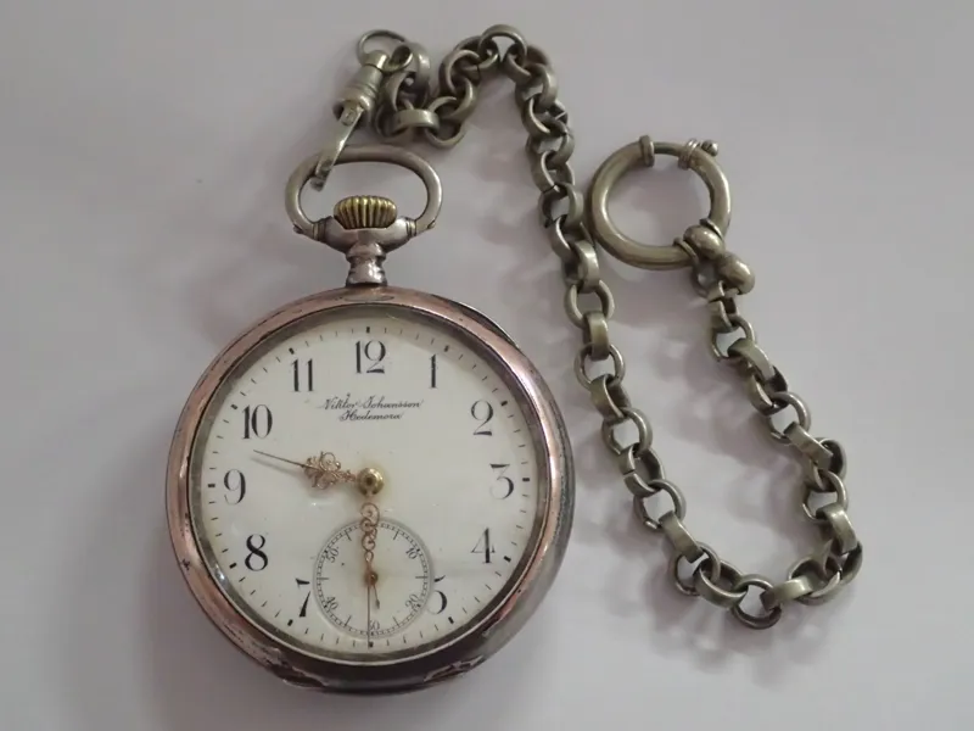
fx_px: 1491
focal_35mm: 53
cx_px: 487
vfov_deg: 27.5
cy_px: 366
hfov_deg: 36.2
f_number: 3.4
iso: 1600
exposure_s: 1/60
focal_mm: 9.61
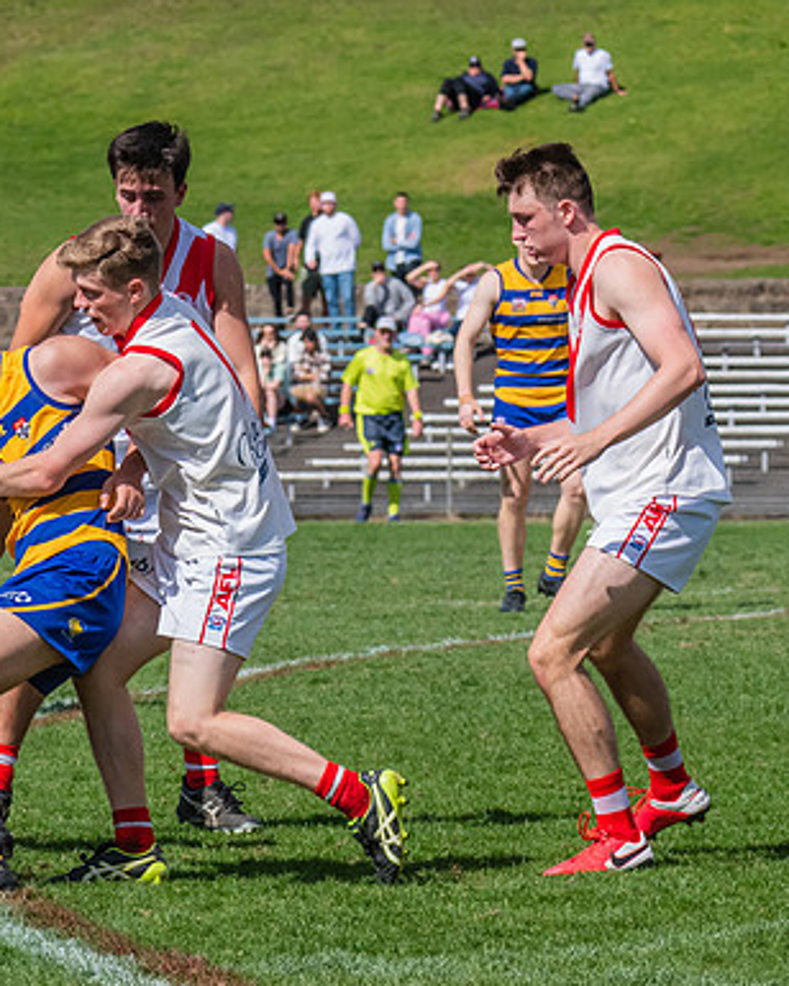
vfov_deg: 4.6
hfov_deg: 3.7
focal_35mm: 420
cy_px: 488
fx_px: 12259
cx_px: -41
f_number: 10
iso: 800
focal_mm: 180
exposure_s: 1/1600
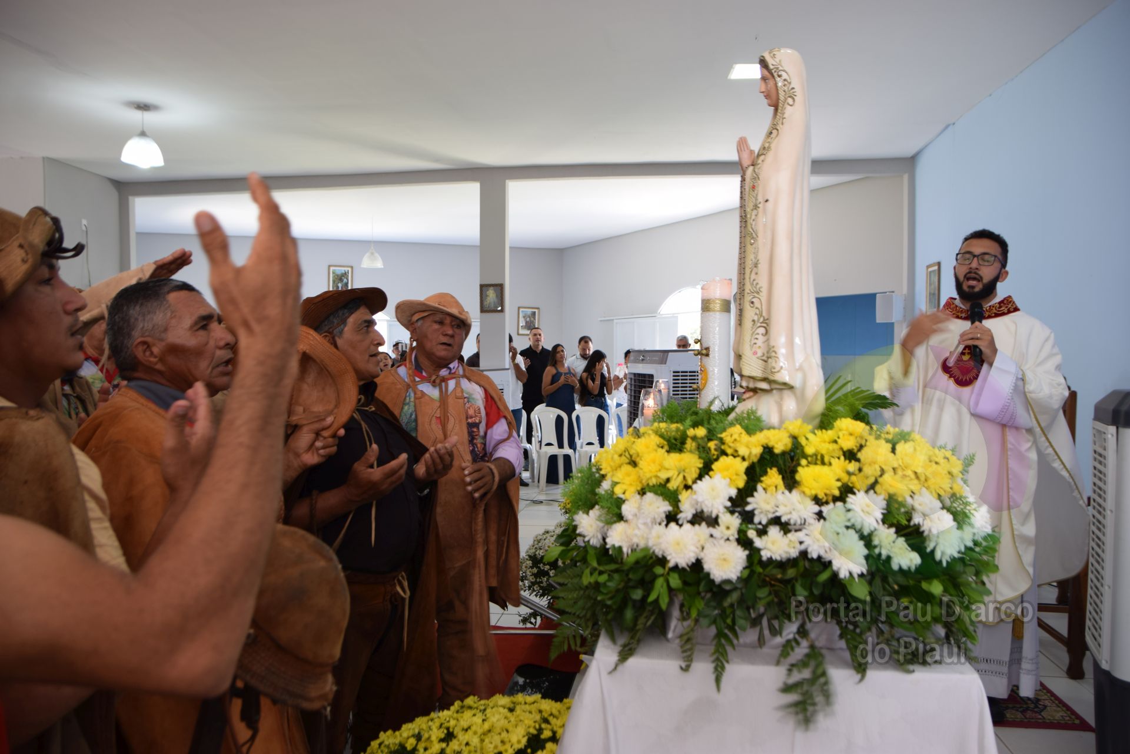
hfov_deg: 70.4
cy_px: 377
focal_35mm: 26
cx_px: 565
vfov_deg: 50.4
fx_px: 800
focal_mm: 17
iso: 125
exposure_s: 1/25
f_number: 3.2
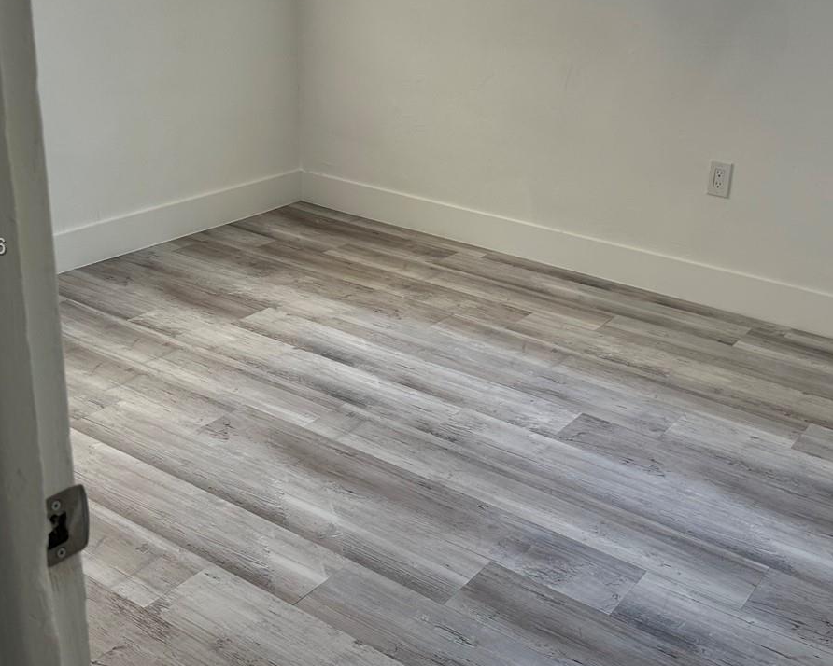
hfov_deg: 43.7
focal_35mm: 42
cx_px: 462
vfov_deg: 35.5
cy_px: 248
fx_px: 1036
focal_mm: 6.86
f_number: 1.78
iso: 80
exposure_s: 1/121
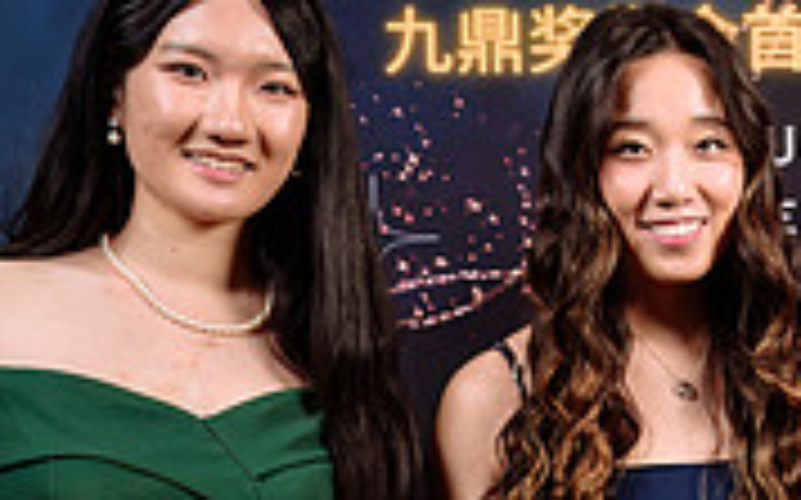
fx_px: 2378
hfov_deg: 17.6
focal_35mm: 109
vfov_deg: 11.9
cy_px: 501
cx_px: 1104
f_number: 4.5
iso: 500
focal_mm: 31
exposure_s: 1/200
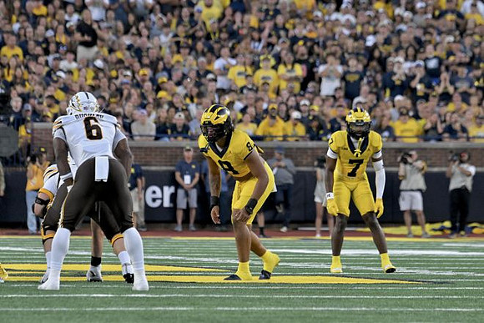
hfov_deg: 4.7
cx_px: 242
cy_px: 162
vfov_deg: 3.2
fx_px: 5849
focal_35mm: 435
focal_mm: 290
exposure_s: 1/1000
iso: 3200
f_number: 5.6
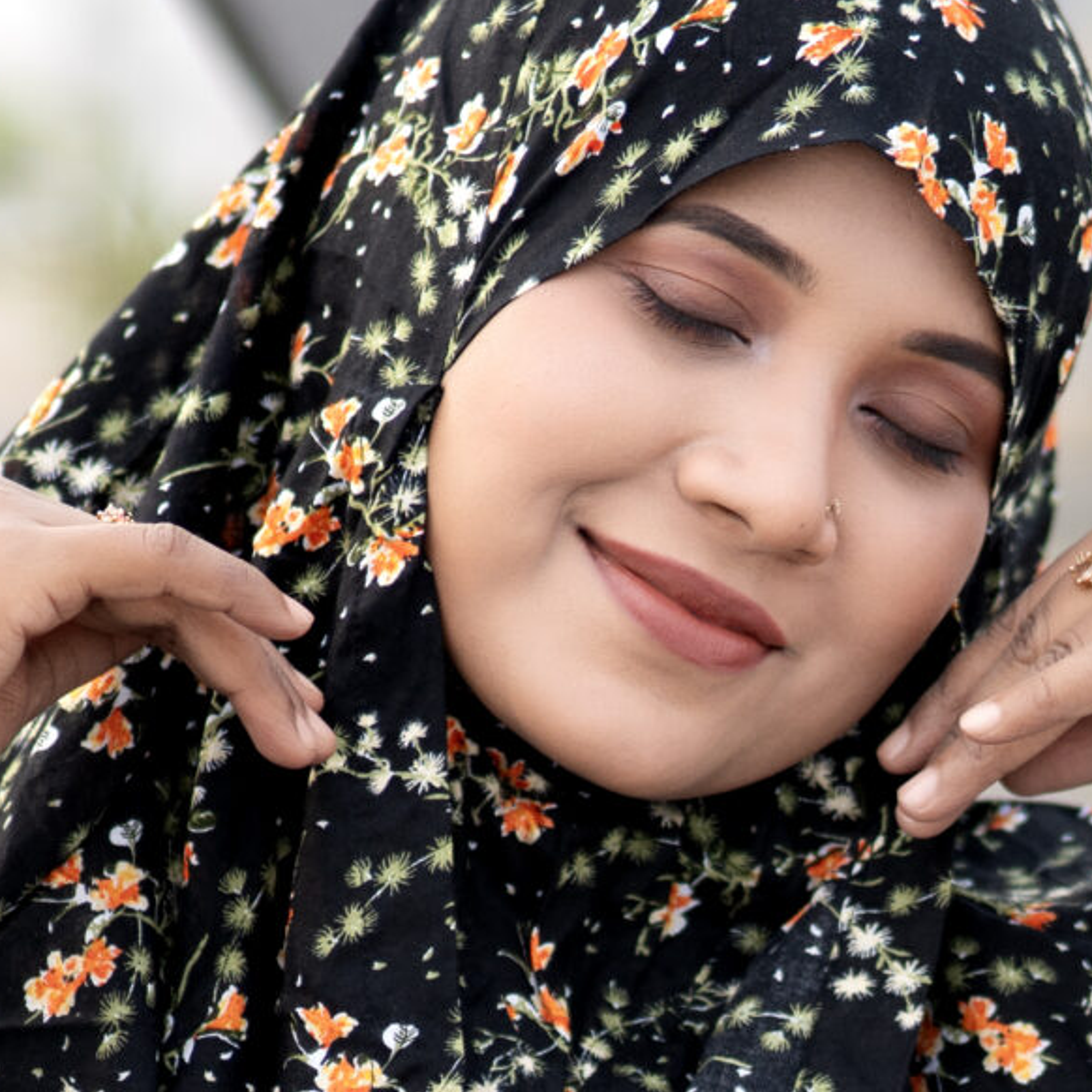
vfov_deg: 5.5
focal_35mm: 318
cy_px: 1422
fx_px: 11350
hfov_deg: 5.5
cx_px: 616
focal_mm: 85
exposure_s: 1/1600
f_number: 1.8
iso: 200
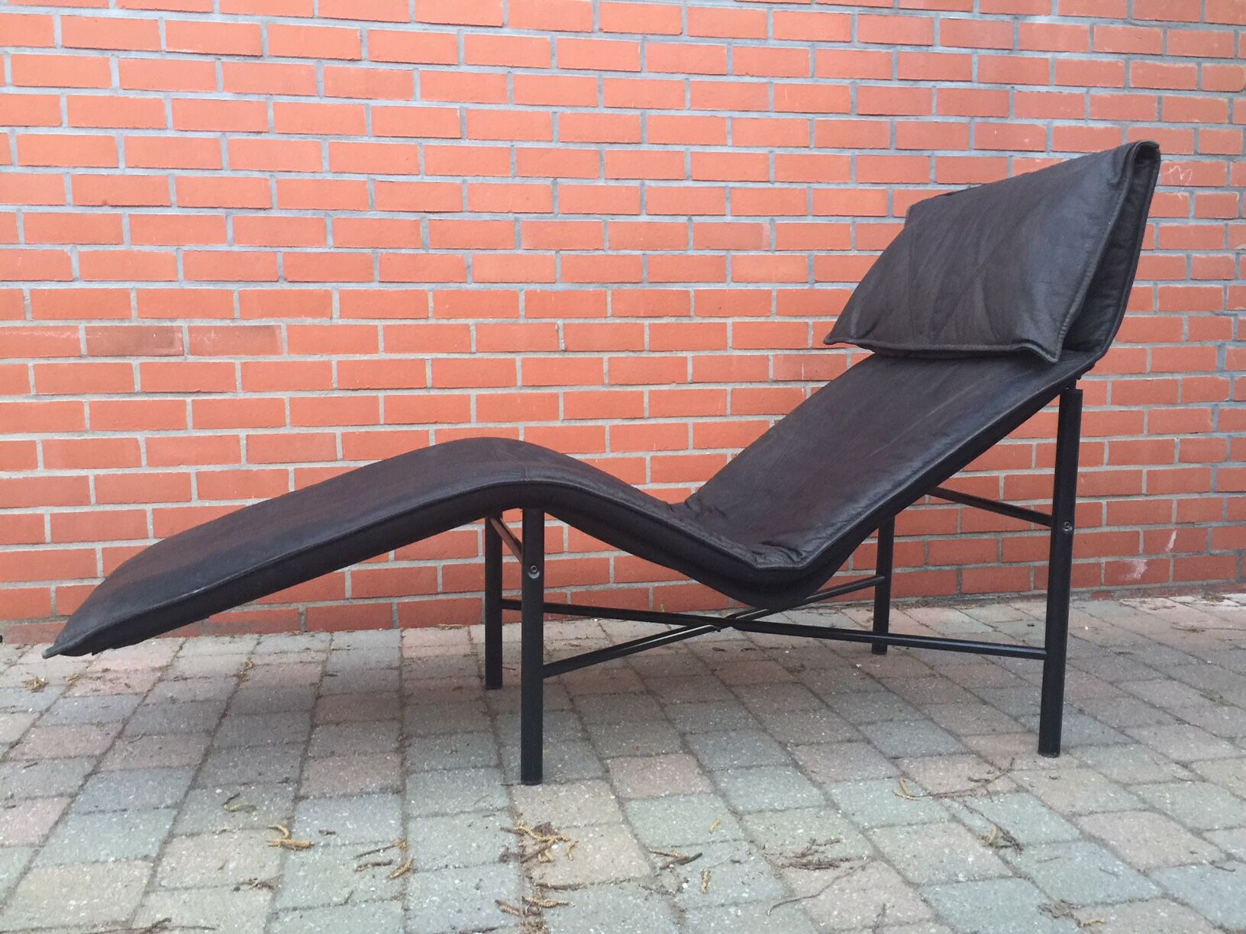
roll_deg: -1.2
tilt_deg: -8.9
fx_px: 1044
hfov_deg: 61.7
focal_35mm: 29
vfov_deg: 48.2
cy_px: 467
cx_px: 623
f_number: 2.2
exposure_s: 1/17
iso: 80
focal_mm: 4.15
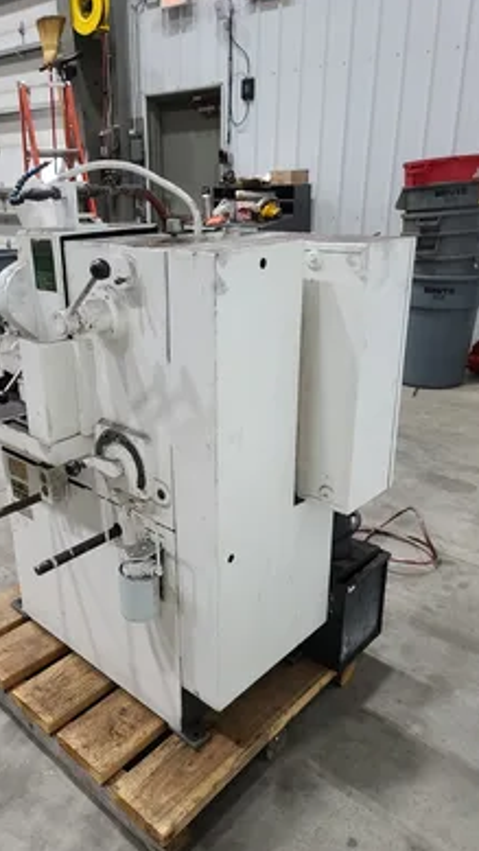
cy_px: 427
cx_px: 175
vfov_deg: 67.9
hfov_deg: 41.2
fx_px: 632
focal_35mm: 28
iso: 200
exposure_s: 1/40
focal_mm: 7
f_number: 1.8
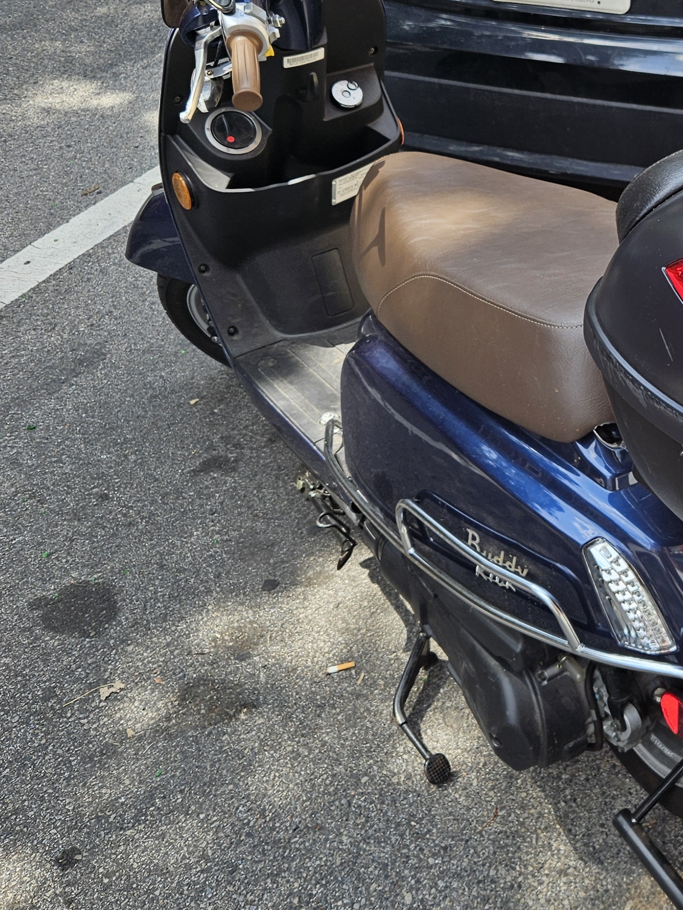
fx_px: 1236
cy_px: 304
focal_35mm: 47
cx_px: 657
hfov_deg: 29.2
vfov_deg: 39.9
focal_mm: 5.4
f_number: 1.8
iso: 25
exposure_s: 1/521
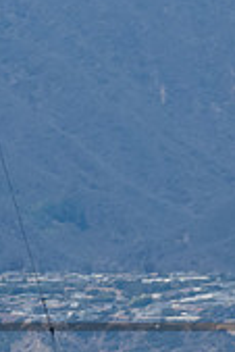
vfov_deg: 1.6
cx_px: -462
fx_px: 12829
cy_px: 441
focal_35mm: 1313
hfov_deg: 1.0
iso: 640
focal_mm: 220
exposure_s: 1/800
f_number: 14
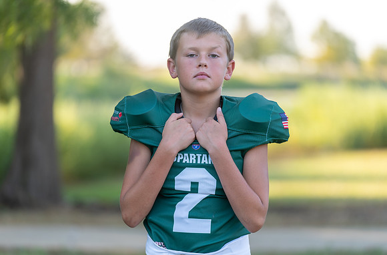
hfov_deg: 12.8
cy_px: 139
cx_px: 195
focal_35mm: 161
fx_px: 1721
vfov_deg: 8.5
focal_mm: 147
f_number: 2.8
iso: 160
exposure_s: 1/320
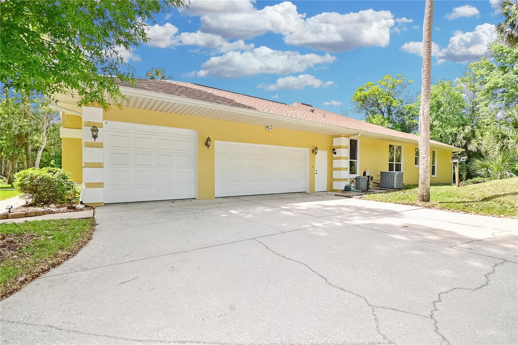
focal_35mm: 15
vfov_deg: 77.3
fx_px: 216
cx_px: 259
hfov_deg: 100.4
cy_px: 172
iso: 200
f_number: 9
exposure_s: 1/200
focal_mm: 10
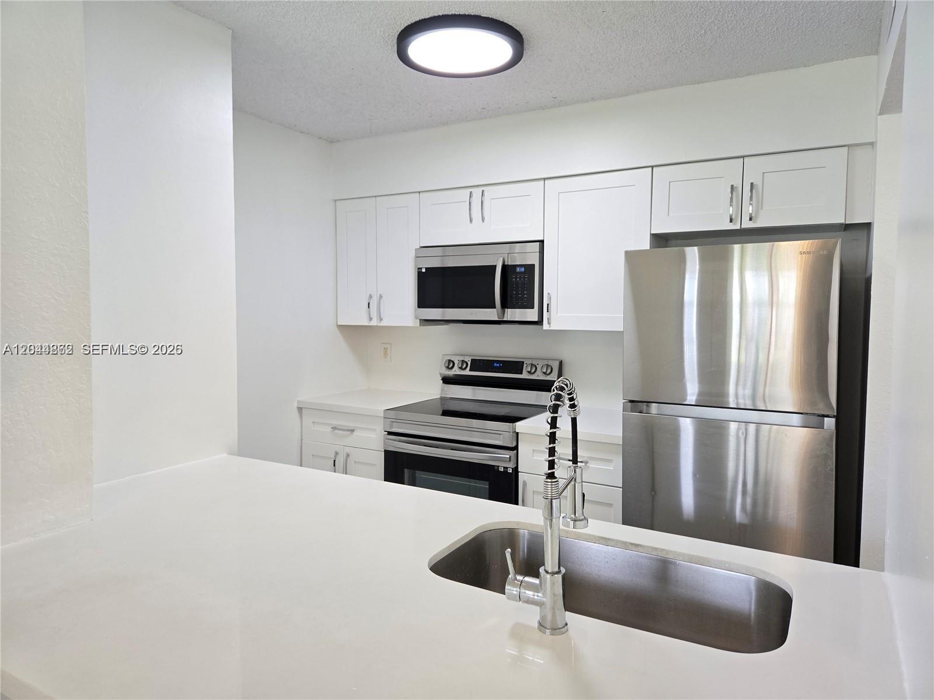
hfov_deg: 73.9
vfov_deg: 58.9
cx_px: 467
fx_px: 621
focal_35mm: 23
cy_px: 350
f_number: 1.8
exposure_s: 1/120
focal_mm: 5.4
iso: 160
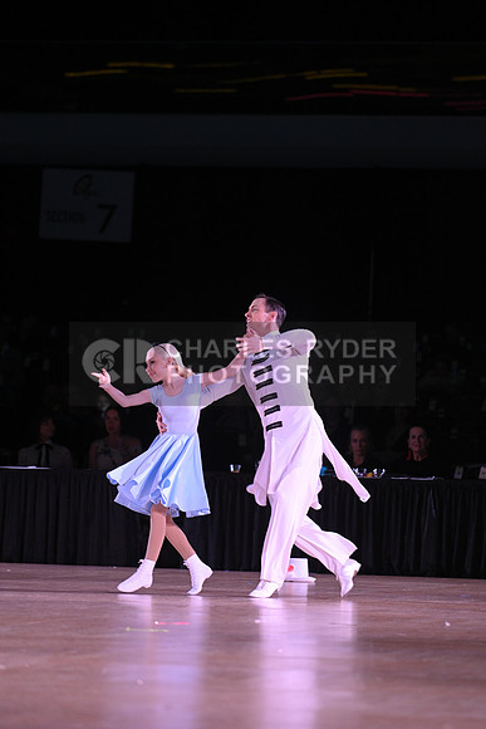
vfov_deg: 10.3
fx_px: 4047
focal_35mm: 200
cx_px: 243
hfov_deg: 6.9
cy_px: 364
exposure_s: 1/200
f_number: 4
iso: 1600
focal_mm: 200
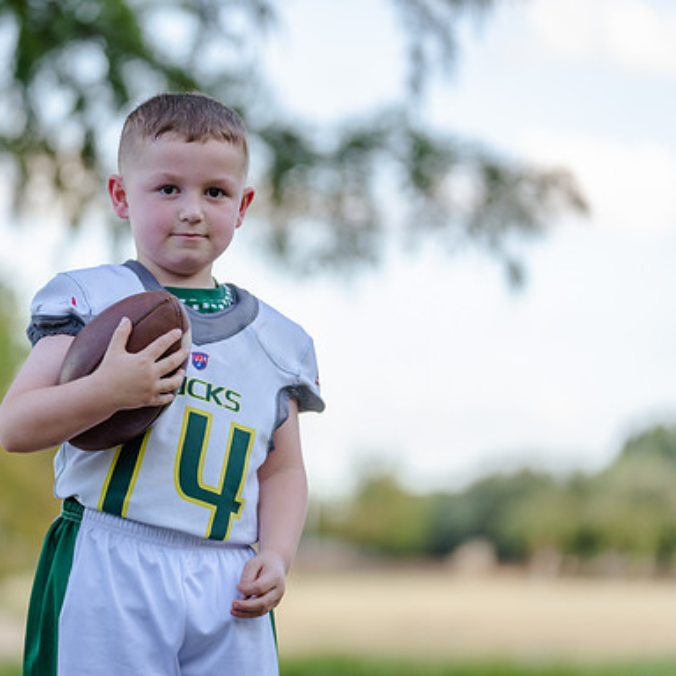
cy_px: 337
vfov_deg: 10.2
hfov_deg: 10.2
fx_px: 3800
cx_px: 190
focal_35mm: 172
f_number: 2.8
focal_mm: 134
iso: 160
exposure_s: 1/320
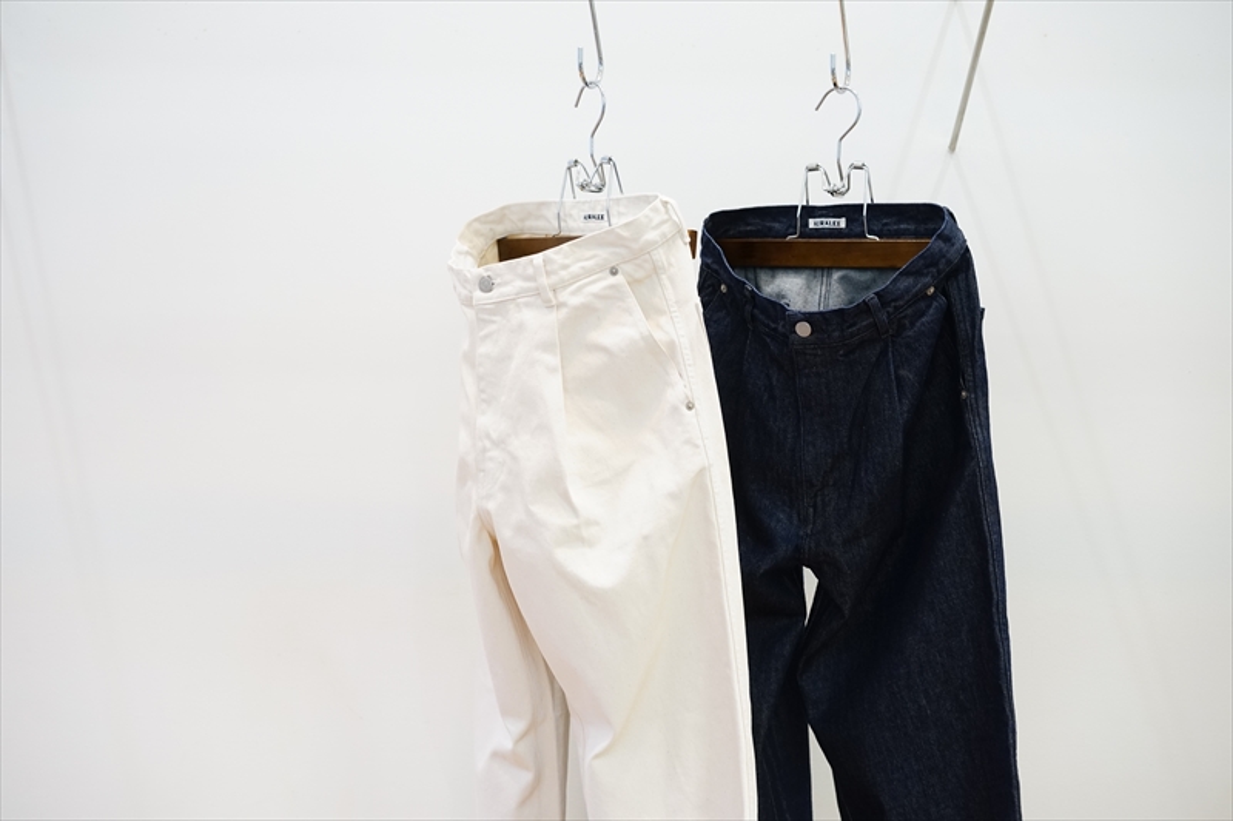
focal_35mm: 55
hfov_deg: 36.3
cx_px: 616
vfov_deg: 24.6
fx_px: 1883
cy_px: 410
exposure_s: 1/60
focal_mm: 55
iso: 1000
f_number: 4
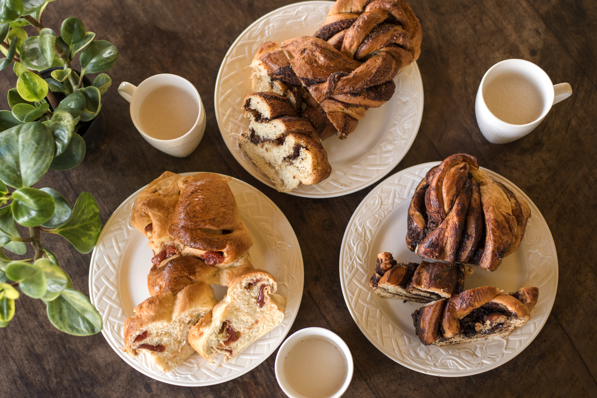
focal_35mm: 50
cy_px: 199
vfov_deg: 27.0
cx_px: 298
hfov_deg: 39.6
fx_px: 829
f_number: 2.5
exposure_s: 1/160
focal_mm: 50
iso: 250
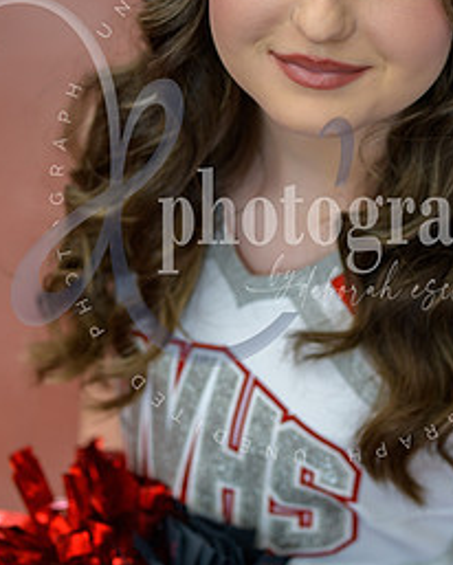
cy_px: 180
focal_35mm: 115
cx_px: 284
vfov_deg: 16.7
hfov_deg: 13.4
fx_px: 1925
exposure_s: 1/125
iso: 250
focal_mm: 70
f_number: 2.8
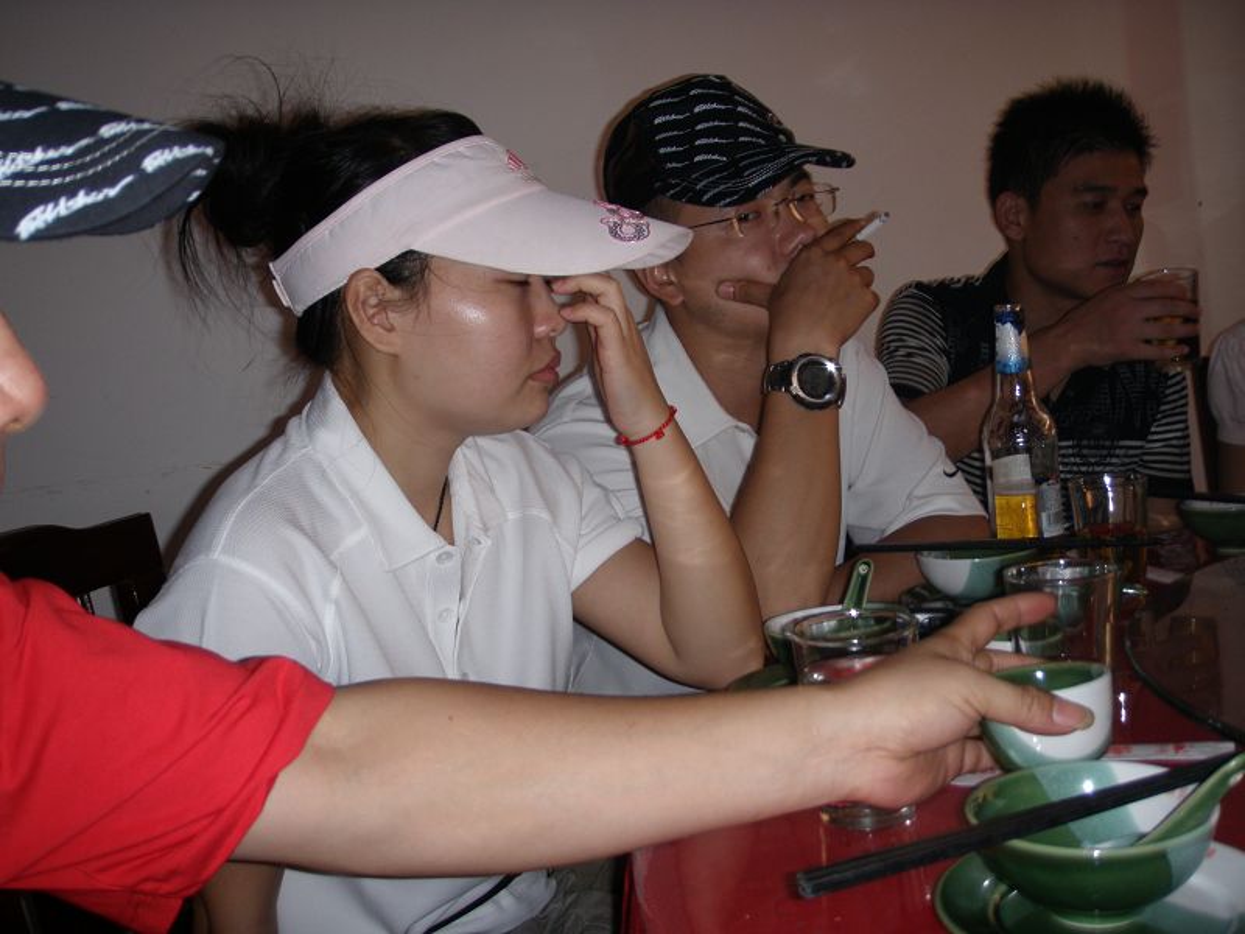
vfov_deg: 37.7
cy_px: 467
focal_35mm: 38
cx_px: 622
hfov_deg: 49.0
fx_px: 1367
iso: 100
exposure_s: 1/30
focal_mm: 6.7
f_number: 3.5
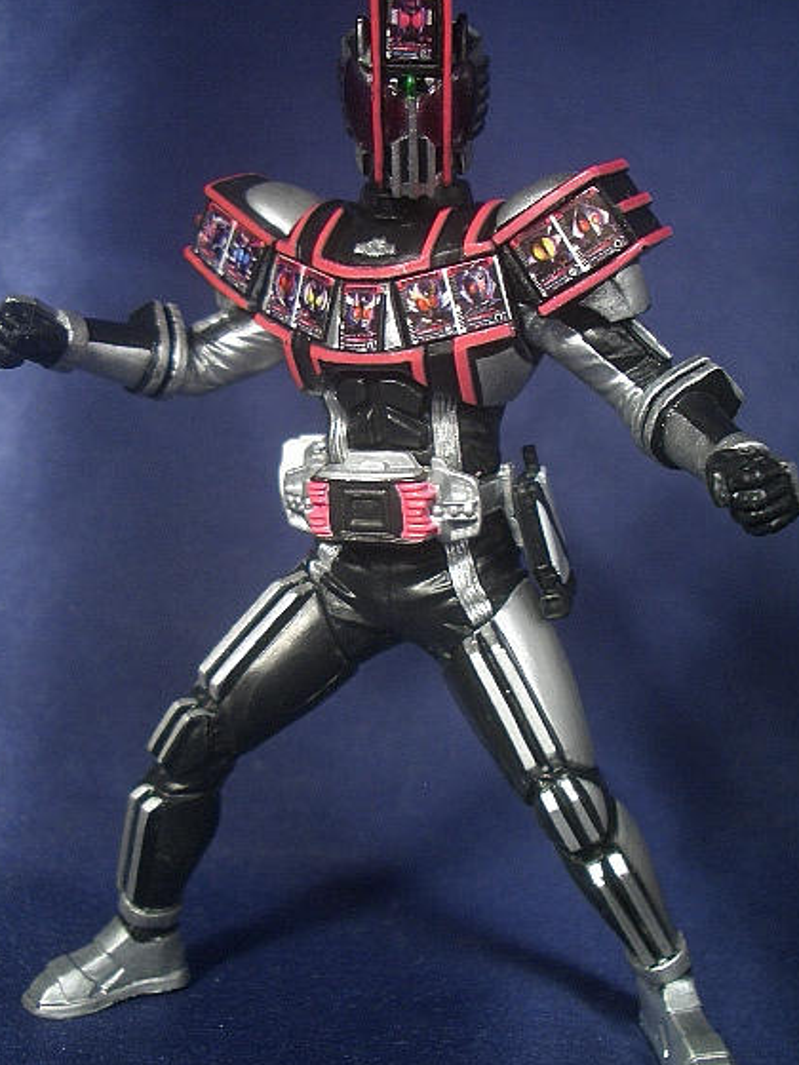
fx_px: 1231
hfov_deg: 35.9
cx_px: 356
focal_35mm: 40
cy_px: 538
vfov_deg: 46.8
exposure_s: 1/25
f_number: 2.6
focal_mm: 5.8
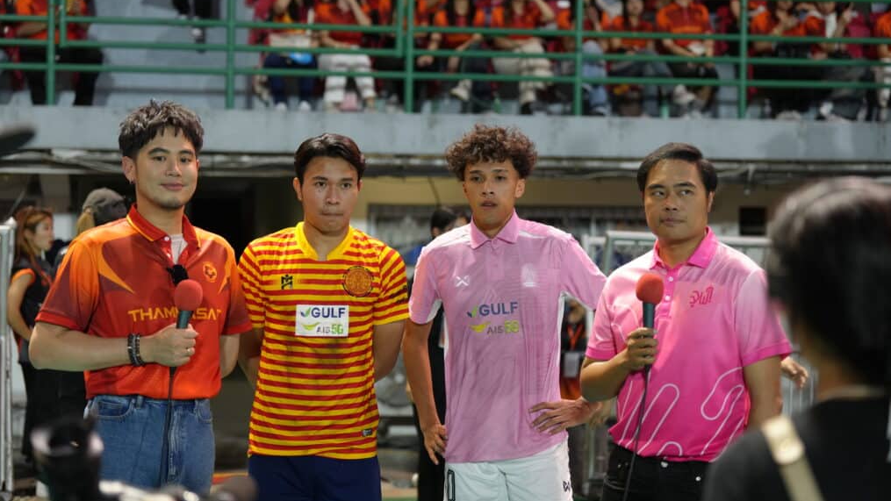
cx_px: 449
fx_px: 1748
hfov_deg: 28.6
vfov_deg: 16.3
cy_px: 203
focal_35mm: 74
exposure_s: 1/500
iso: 800
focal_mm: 70
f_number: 2.8
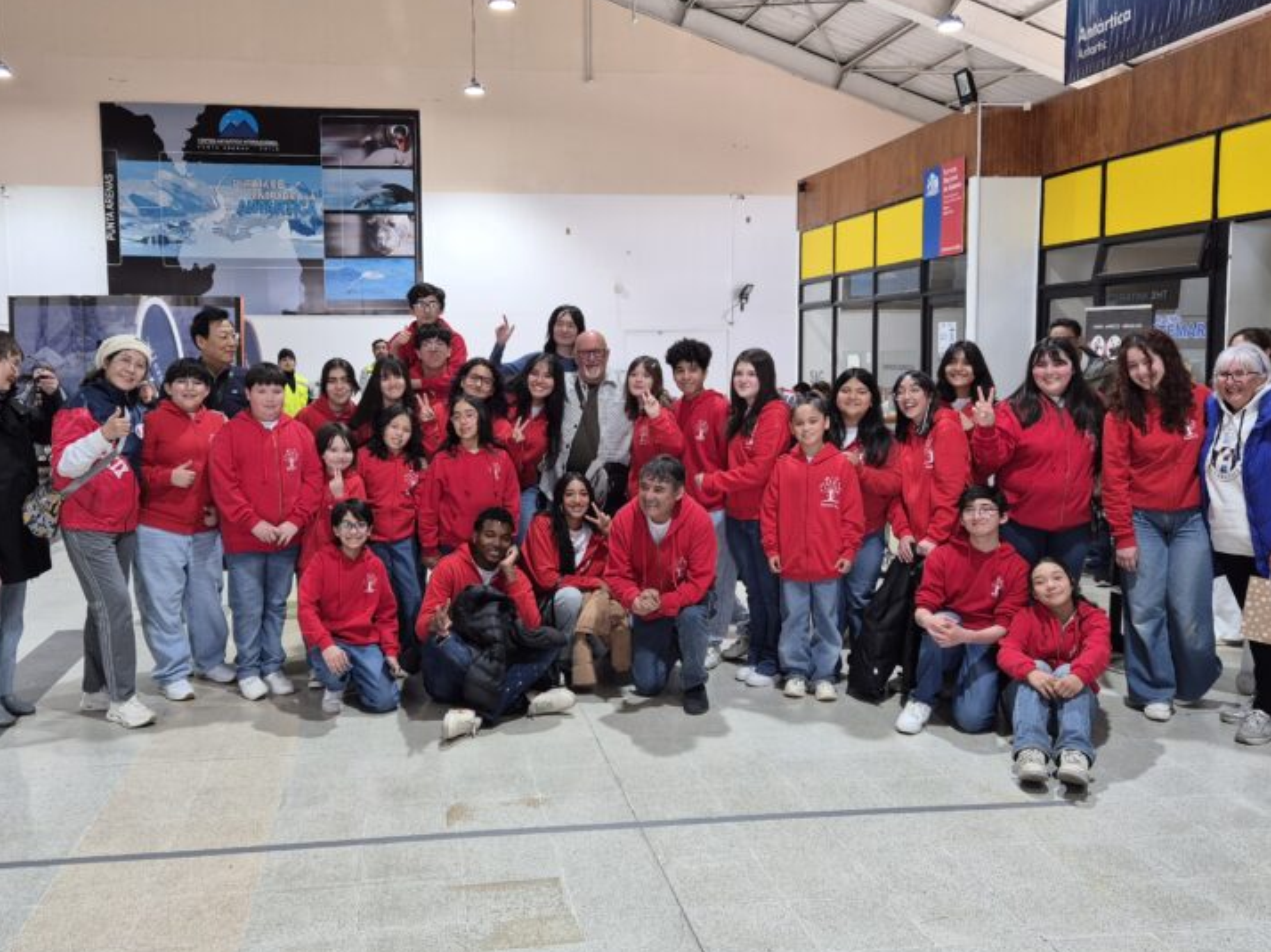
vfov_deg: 42.9
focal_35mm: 33
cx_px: 564
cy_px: 436
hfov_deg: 55.2
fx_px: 1211
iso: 100
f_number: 1.8
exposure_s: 1/100
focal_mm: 5.4
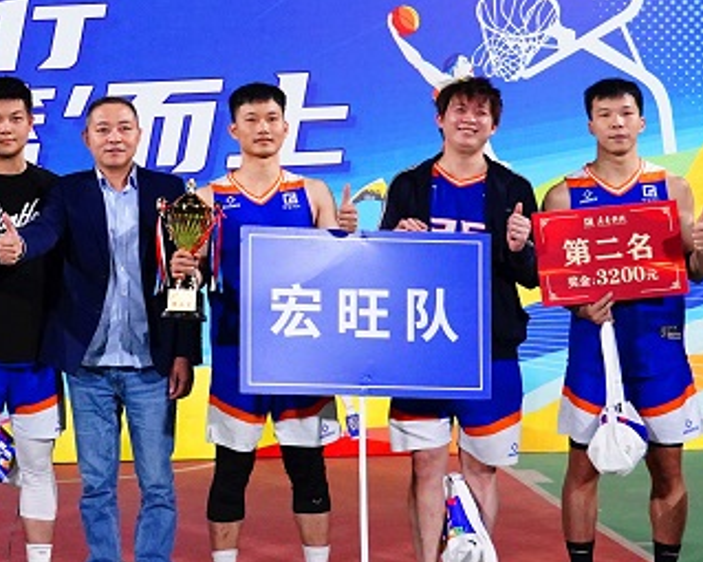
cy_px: 150
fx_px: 2018
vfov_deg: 15.8
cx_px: 37
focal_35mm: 97
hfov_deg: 19.3
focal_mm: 33
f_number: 4
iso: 5000
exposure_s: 1/125
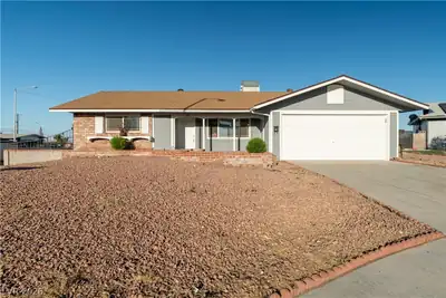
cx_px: 223
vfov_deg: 59.5
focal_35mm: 21
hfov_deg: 81.2
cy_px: 149
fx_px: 260
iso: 100
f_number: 8
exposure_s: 1/500
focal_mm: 21
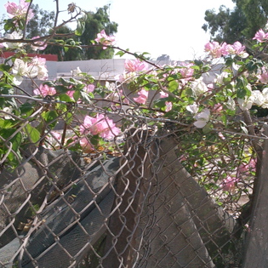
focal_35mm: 78
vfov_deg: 22.2
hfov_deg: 22.2
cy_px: 129
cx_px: 157
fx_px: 683
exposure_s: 1/800
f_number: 4.2
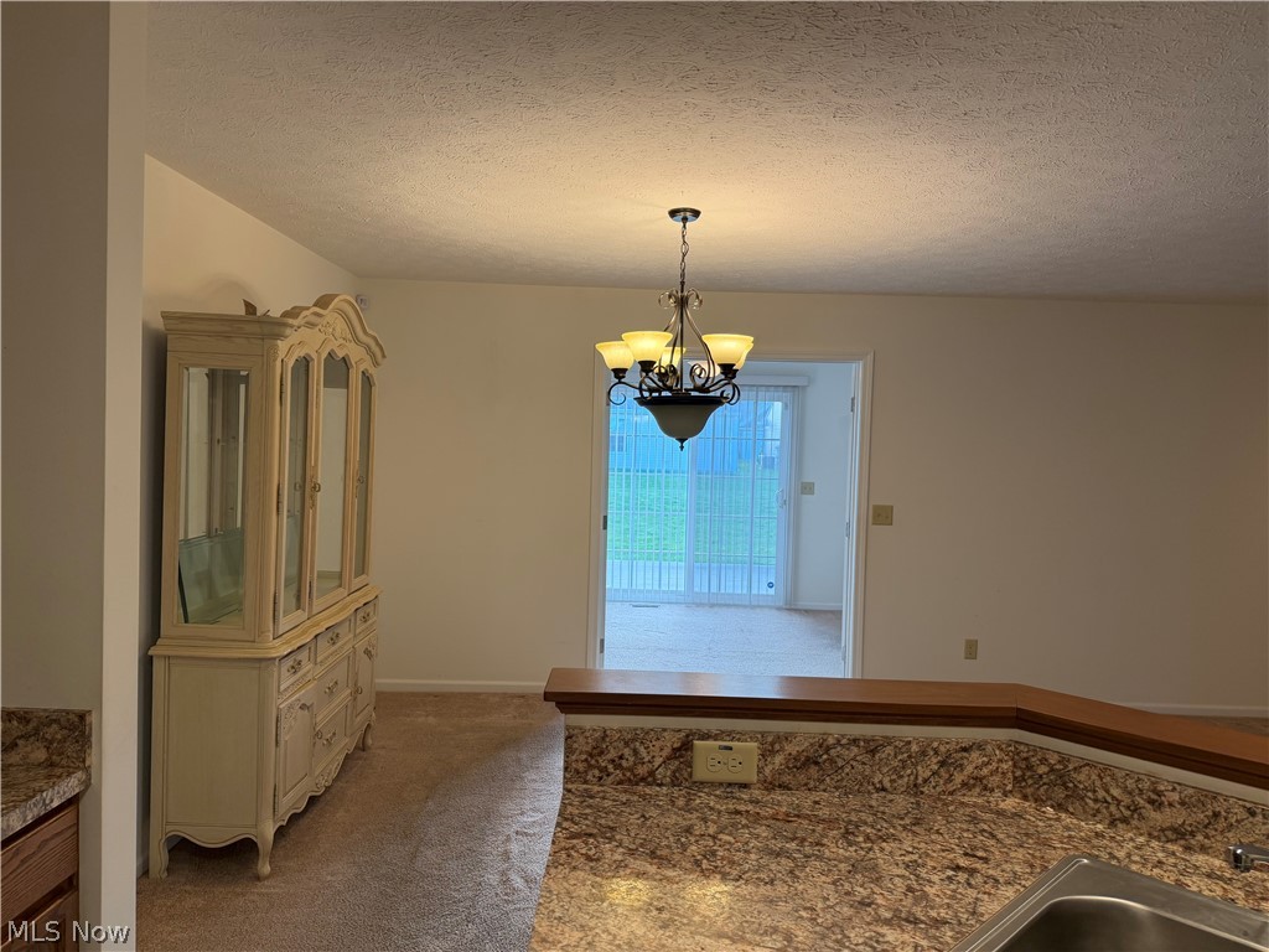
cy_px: 476
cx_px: 634
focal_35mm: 24
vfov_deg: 56.8
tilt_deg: -0.8
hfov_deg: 71.6
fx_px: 880
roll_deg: -1.6
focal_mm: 6.76
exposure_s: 1/123
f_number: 1.78
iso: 125
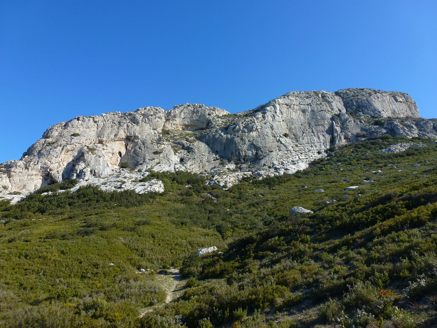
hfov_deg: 71.6
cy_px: 164
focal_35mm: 24
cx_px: 218
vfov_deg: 56.8
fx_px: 303
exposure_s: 1/640
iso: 100
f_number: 4
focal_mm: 4.3
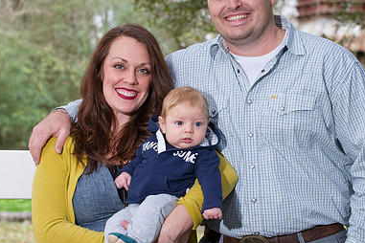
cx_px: 217
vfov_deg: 9.2
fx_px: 1511
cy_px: 108
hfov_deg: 13.8
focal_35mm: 149
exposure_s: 1/125
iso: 800
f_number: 5.6
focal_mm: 98
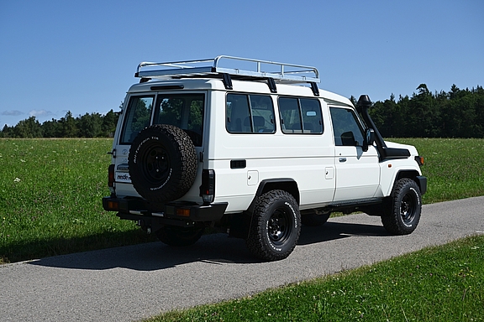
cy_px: 161
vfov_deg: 24.6
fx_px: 739
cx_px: 242
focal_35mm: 55
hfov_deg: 36.2
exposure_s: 1/500
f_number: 8
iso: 100
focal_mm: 55
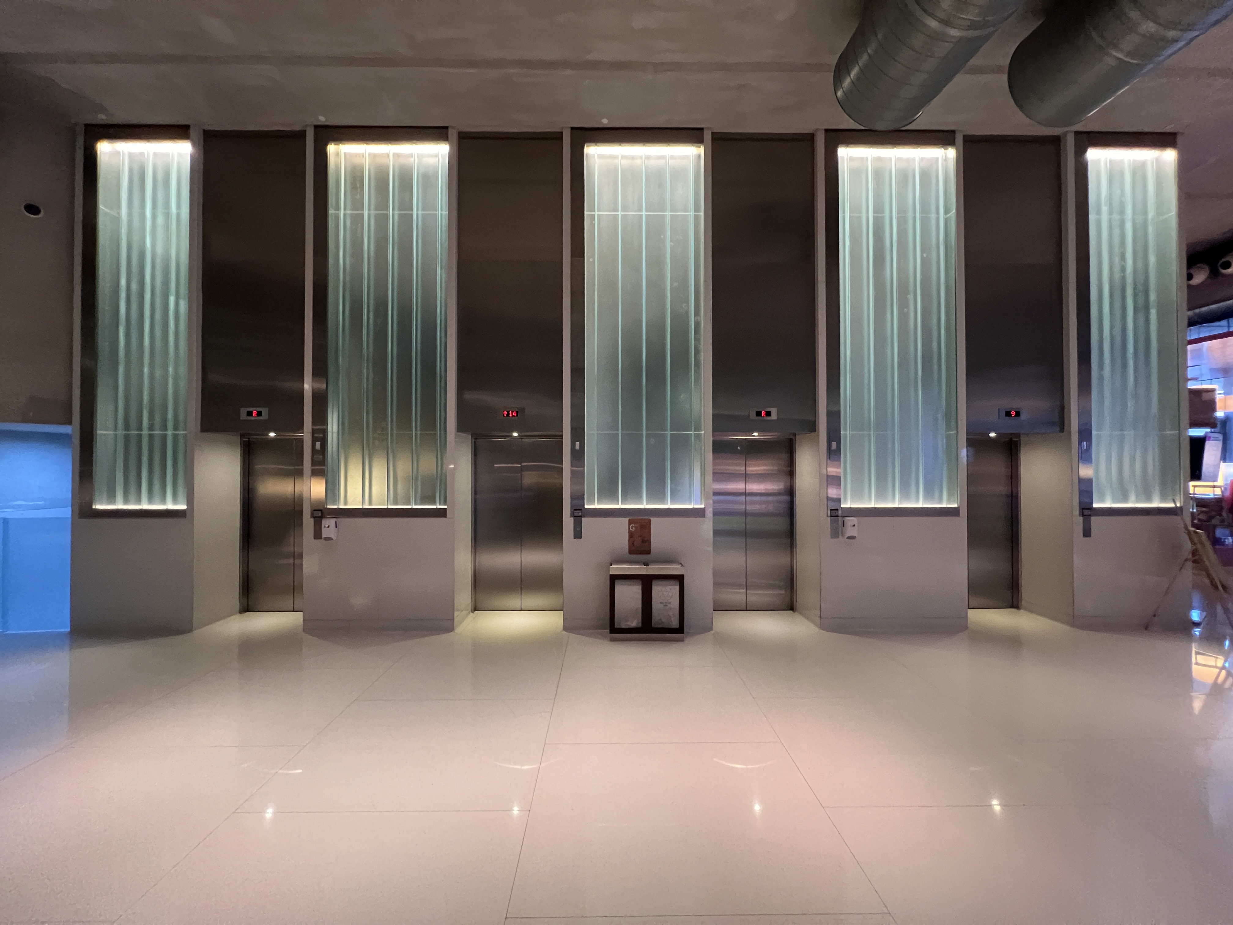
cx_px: 616
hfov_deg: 106.2
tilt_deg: +0.9
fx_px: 463
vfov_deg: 89.9
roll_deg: +0.4
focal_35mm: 13
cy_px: 462
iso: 640
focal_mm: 1.57
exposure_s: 1/50
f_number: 1.8
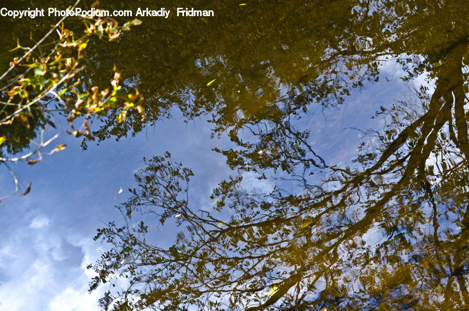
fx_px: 1658
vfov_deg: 10.7
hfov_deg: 16.1
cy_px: 156
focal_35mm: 128
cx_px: 234
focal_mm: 85
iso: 200
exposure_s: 1/400
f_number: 5.6
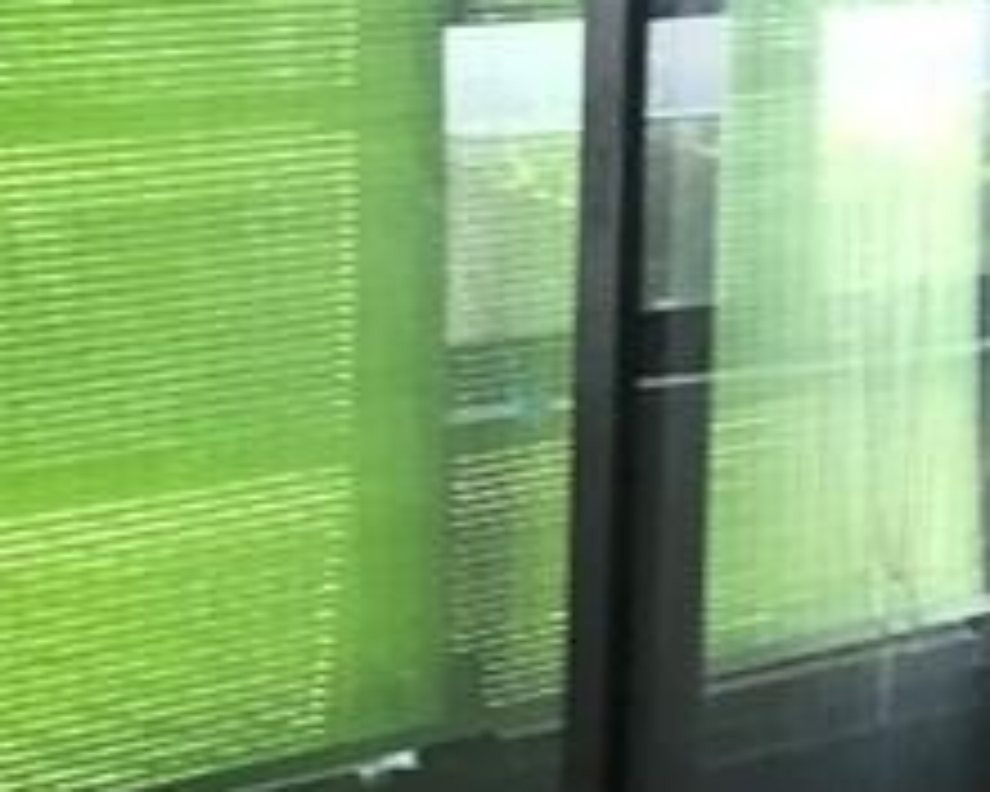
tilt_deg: -10.1
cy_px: 598
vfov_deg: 7.8
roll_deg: -1.4
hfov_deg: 9.7
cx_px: 324
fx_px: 5831
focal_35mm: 199
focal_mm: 3.99
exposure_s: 1/17
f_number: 1.8
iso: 40
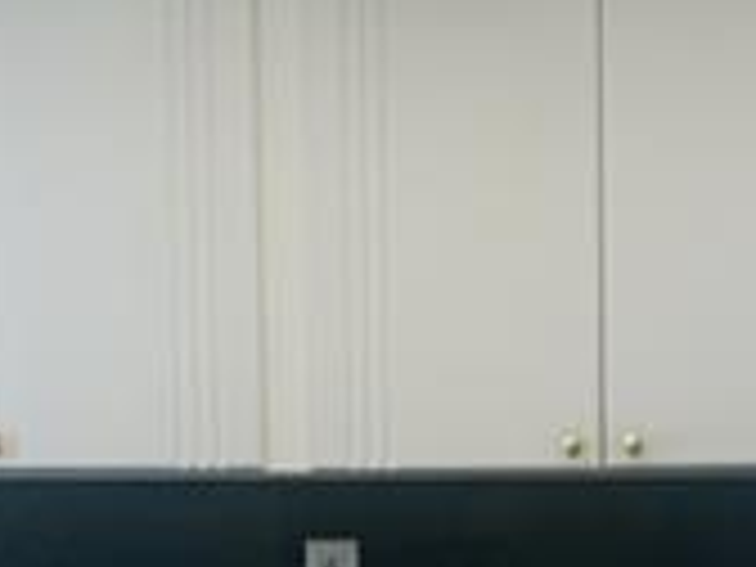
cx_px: 616
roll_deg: +0.4
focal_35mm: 119
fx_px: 2599
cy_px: 819
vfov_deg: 12.0
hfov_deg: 16.4
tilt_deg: -3.5
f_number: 1.8
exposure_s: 1/60
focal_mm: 4.25
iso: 64
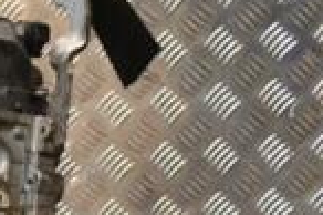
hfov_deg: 15.6
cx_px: -270
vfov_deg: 11.6
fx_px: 995
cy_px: 359
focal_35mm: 111
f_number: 5
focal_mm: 18
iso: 3200
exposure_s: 1/100
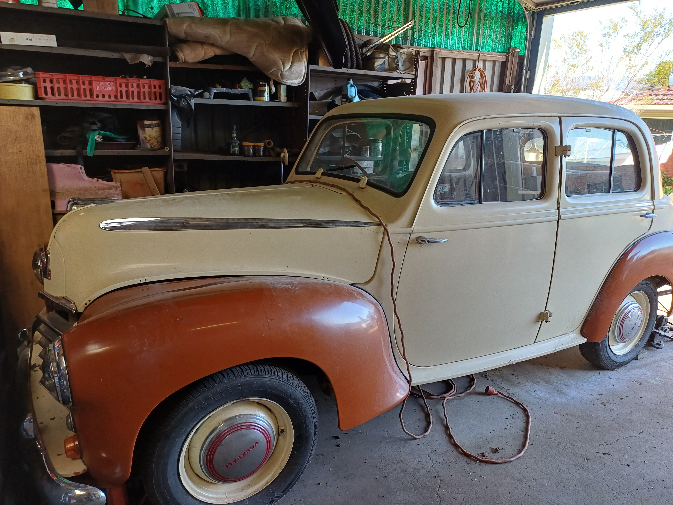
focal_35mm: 25
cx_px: 336
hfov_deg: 69.4
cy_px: 252
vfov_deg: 54.9
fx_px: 486
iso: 50
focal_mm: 4.65
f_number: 1.8
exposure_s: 1/50
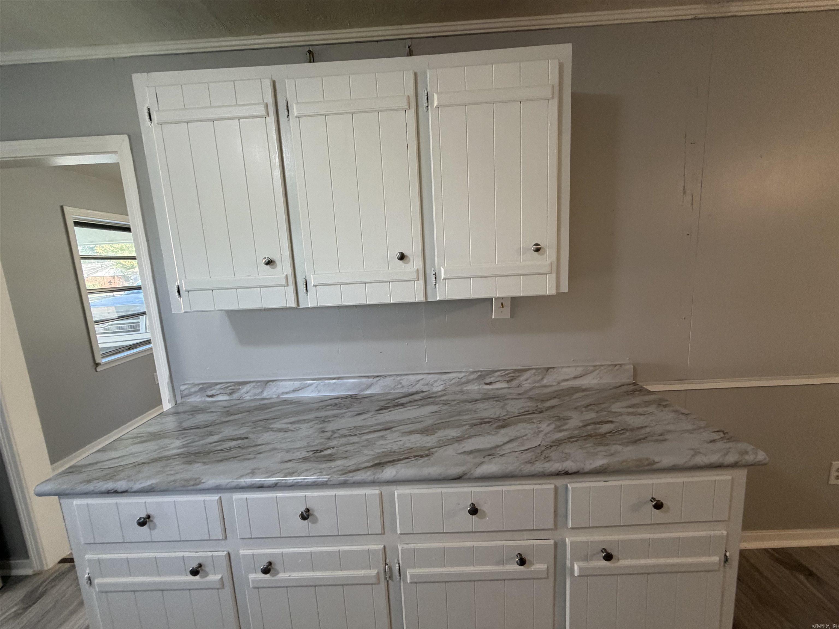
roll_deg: +3.3
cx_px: 420
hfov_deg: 102.1
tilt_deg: -7.5
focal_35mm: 14
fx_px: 339
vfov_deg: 85.7
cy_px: 314
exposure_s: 1/60
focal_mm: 2.22
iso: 250
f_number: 2.2
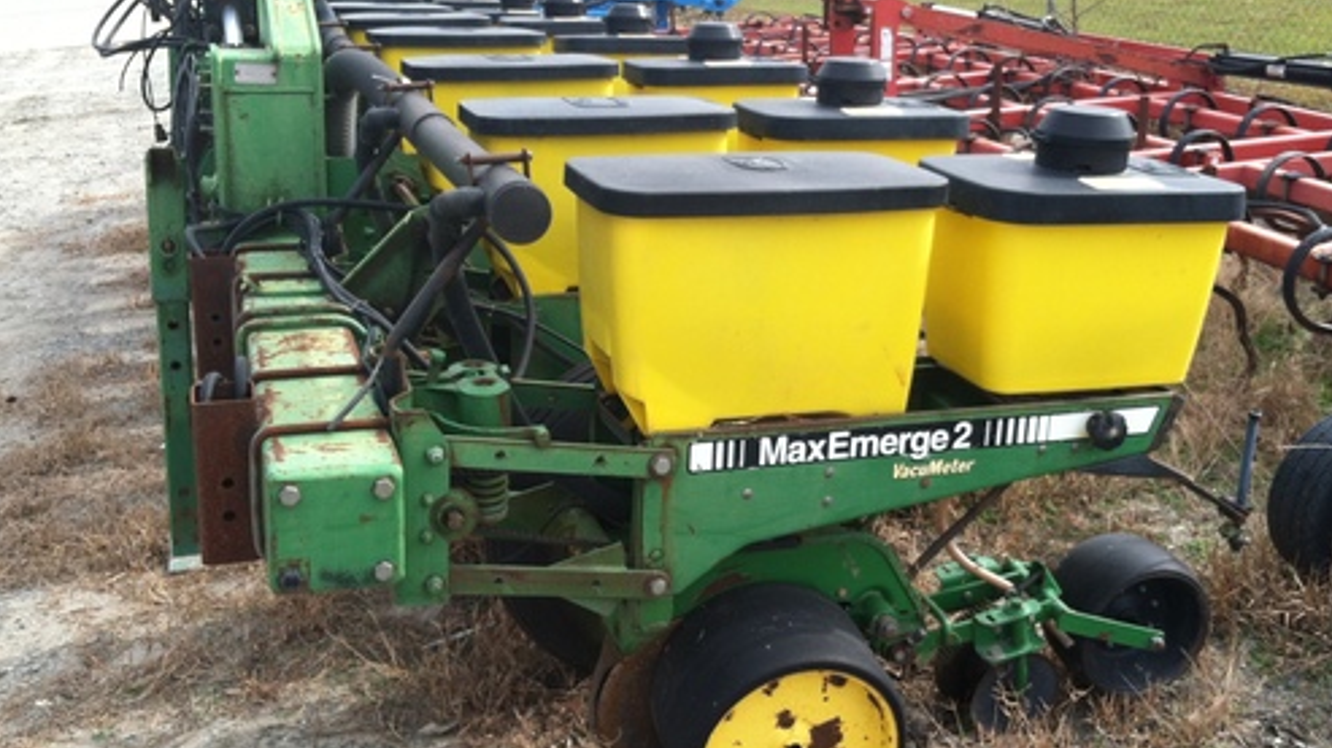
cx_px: 646
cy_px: 359
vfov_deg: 28.3
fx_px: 1483
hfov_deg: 48.4
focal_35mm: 42
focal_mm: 3.85
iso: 80
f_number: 2.8
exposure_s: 1/469
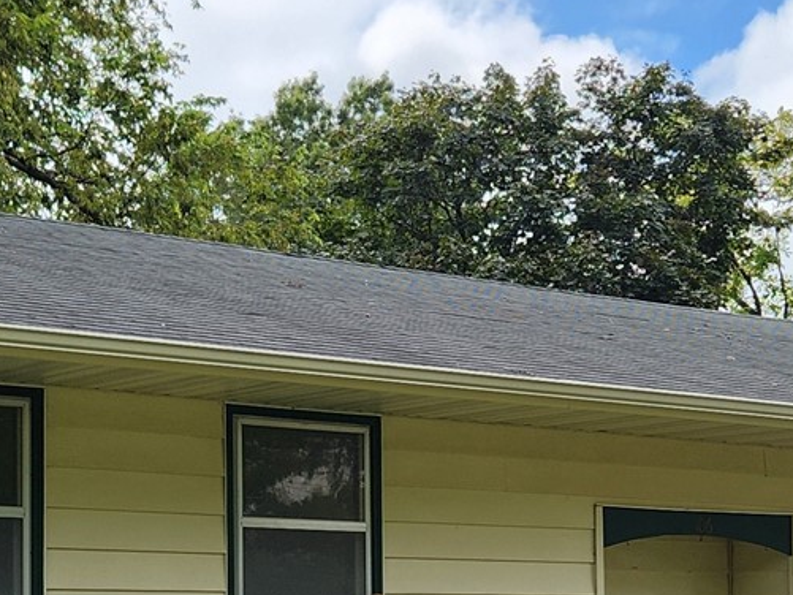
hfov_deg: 20.8
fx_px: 2154
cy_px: 541
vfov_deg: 15.5
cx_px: 448
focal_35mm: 94
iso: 20
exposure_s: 1/1429
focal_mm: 5.4
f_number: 1.8
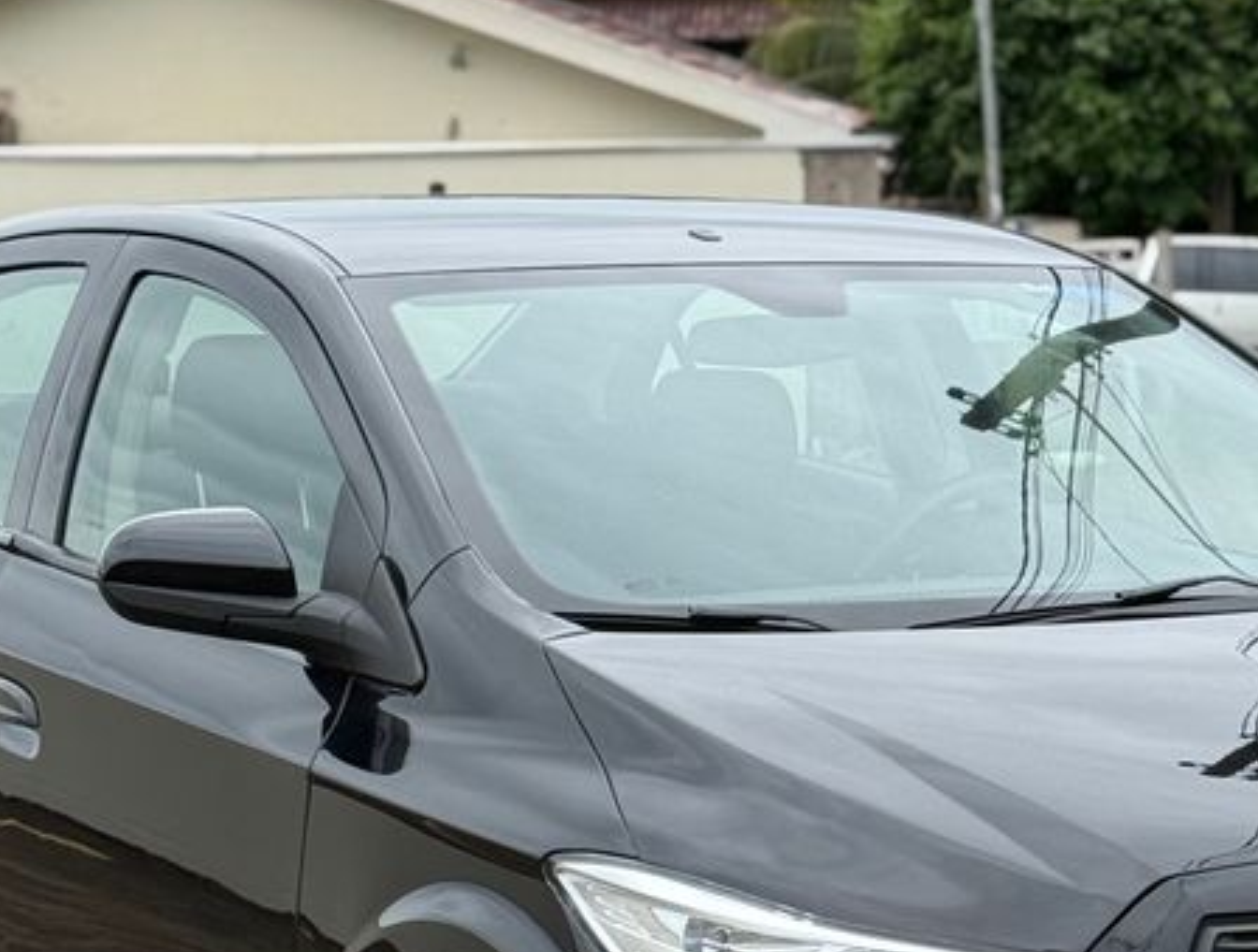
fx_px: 3719
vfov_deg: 14.5
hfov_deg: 19.2
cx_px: 774
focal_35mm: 102
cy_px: 837
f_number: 1.78
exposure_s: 1/2033
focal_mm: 6.76
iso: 64
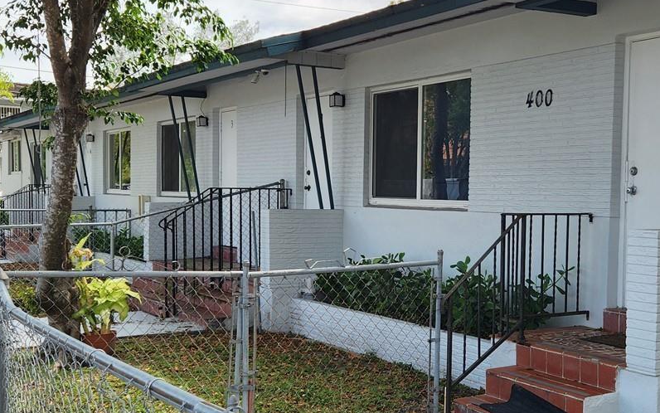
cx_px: 377
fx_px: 882
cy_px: 226
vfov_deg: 26.3
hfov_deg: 40.9
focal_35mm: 49
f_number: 1.8
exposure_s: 1/1182
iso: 20
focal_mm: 5.4
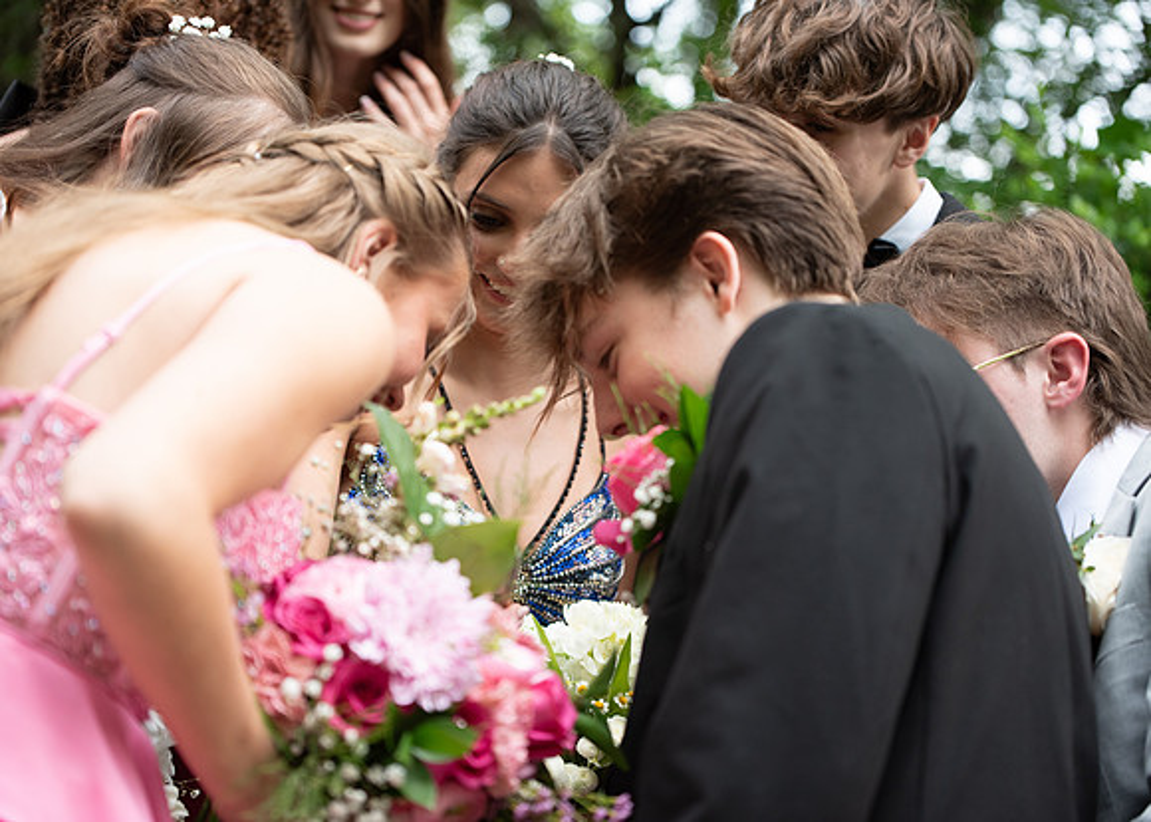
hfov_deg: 27.0
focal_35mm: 73
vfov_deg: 19.5
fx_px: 2395
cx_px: 576
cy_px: 411
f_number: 2.8
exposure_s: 1/640
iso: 500
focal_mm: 70
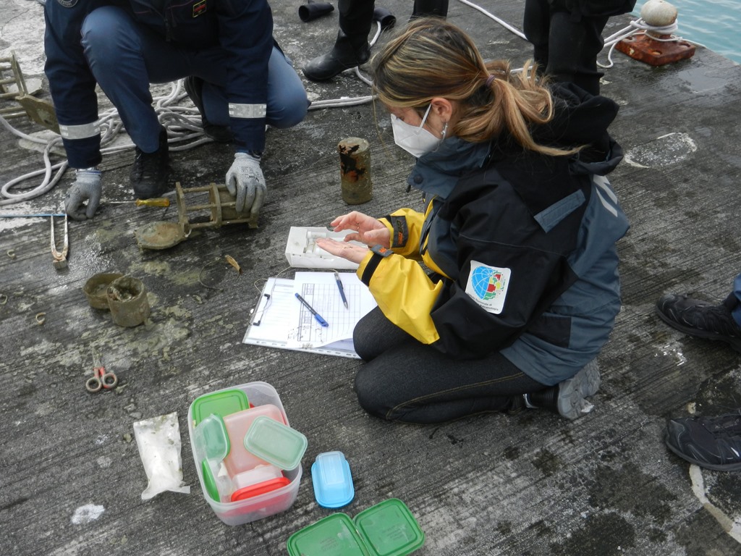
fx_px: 706
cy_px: 278
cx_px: 370
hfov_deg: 55.4
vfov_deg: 42.9
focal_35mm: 33
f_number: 3.8
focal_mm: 5.9
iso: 160
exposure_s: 1/500
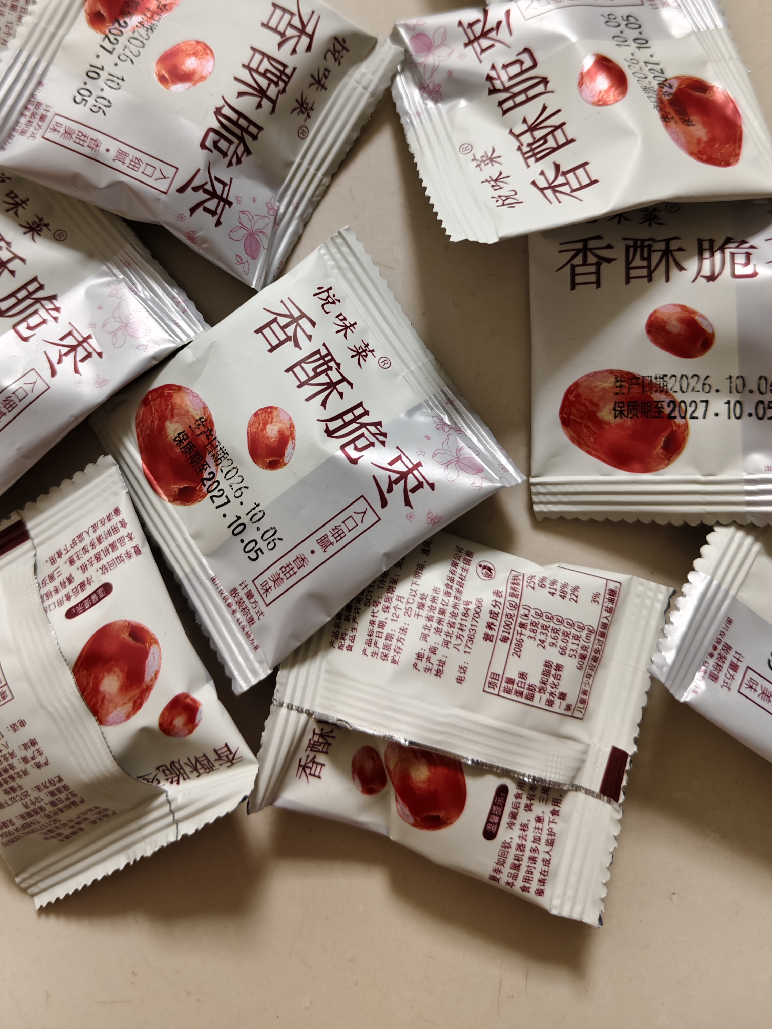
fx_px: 922
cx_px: 333
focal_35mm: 31
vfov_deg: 57.1
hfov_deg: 45.3
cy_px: 343
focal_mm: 5.56
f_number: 1.88
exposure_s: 1/50
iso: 670
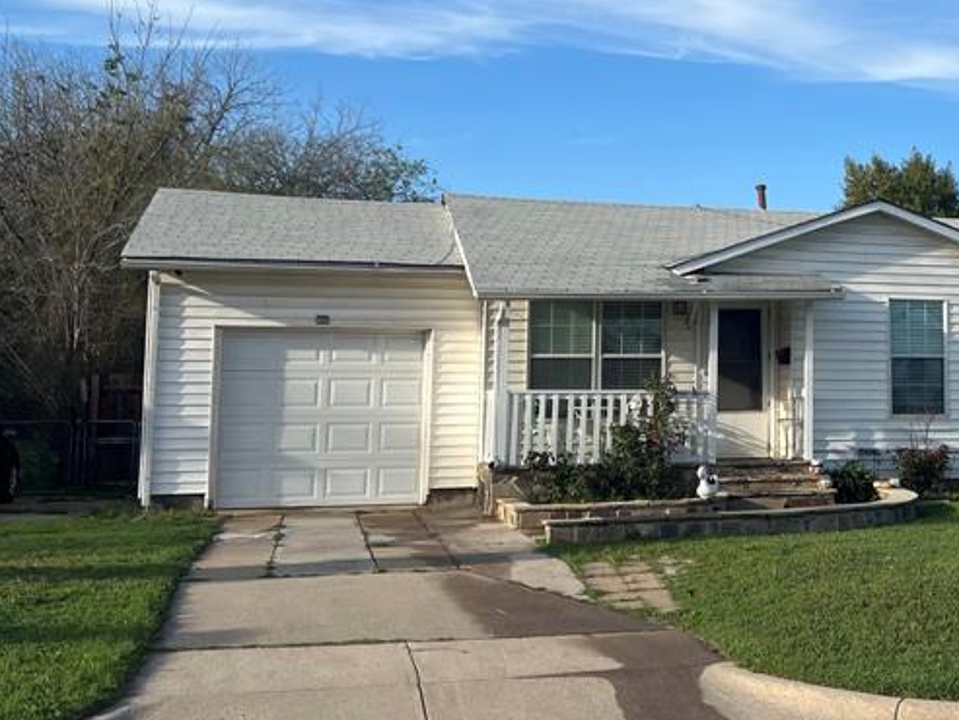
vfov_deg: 26.9
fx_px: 1496
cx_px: 893
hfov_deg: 33.4
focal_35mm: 54
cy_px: 235
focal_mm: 5.7
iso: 50
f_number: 1.5
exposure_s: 1/3257
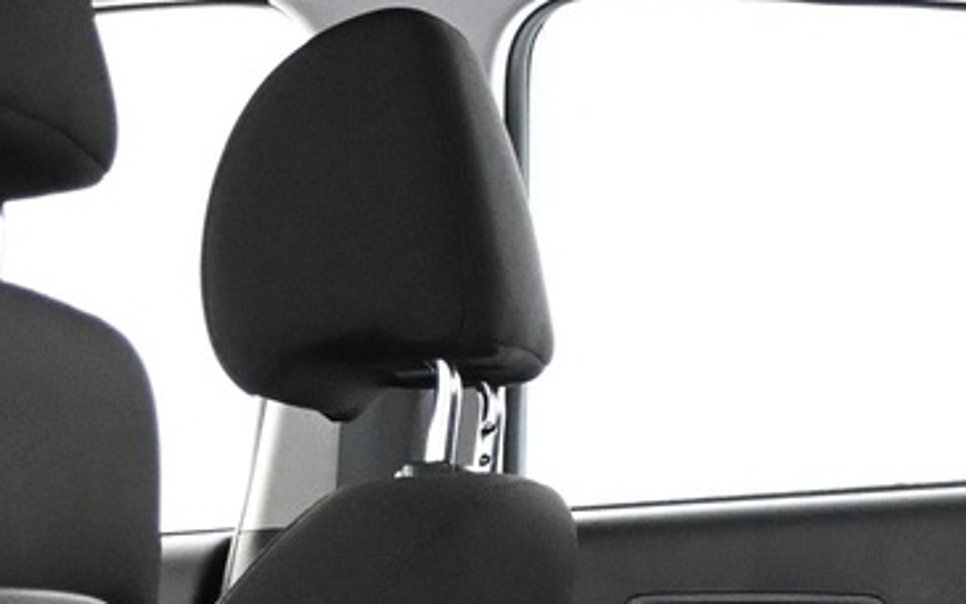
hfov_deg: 15.5
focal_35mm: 132
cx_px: 990
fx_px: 3478
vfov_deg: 9.8
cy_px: 665
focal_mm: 19.5
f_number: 3.8
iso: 6400
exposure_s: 1/60
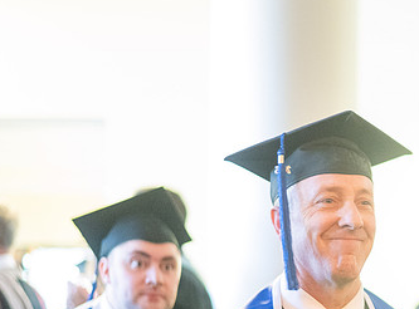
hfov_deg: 16.9
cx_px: 409
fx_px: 1384
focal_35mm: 115
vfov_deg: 12.7
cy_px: 276
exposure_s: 1/125
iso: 5000
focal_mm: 50
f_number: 1.8
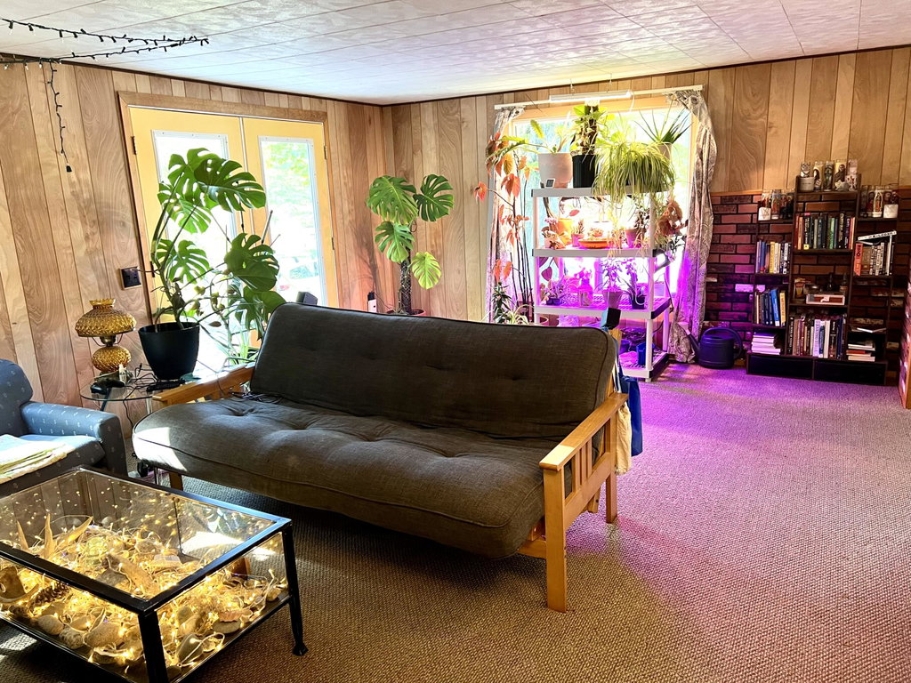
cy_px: 342
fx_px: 684
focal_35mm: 26
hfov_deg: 67.3
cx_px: 456
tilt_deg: -12.0
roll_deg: +3.3
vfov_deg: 53.1
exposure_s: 1/60
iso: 200
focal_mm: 5.7
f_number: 1.5
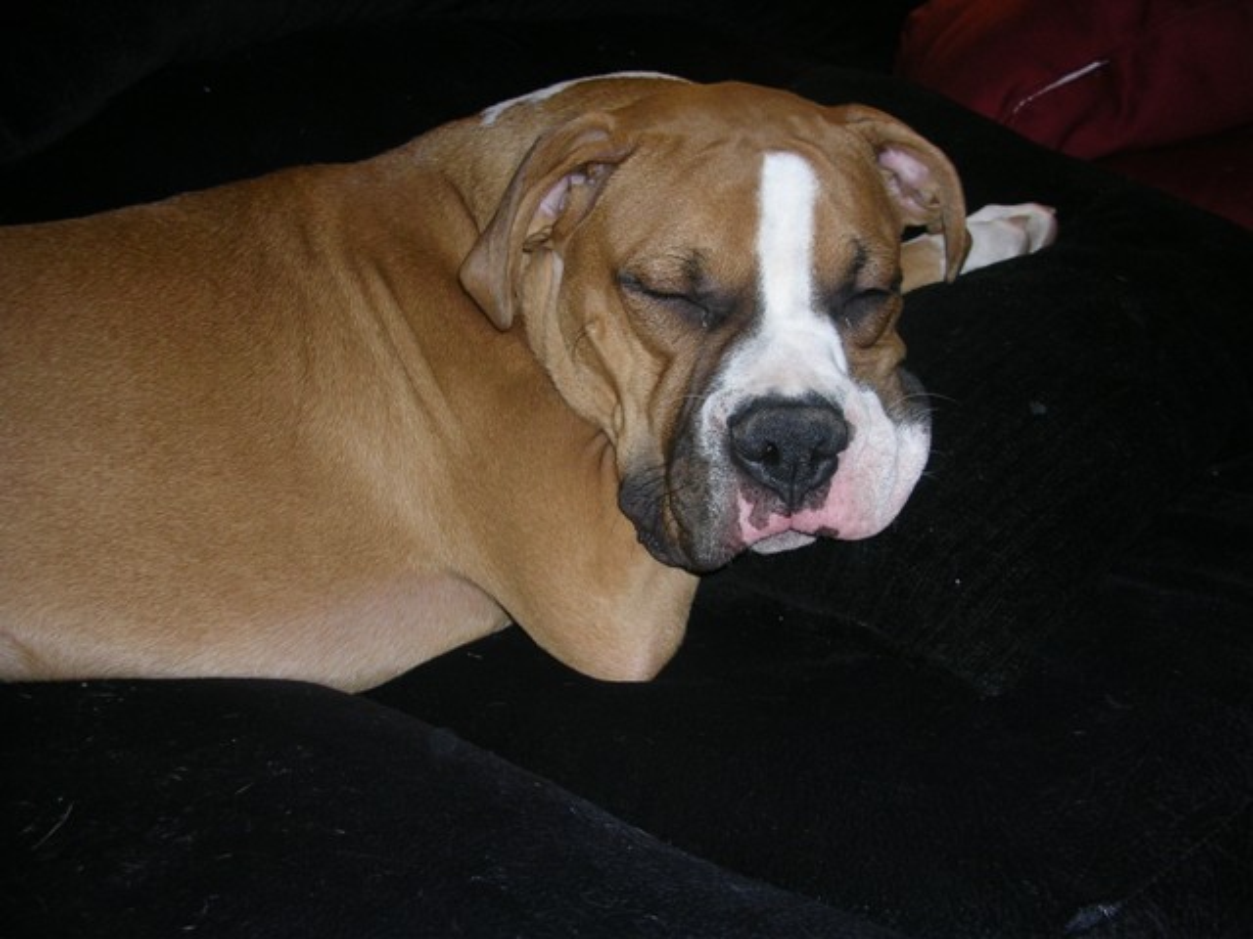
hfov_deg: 49.0
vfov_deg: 37.7
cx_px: 626
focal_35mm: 38
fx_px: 1375
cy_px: 470
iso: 50
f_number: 2.8
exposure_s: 1/60.1
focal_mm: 5.8
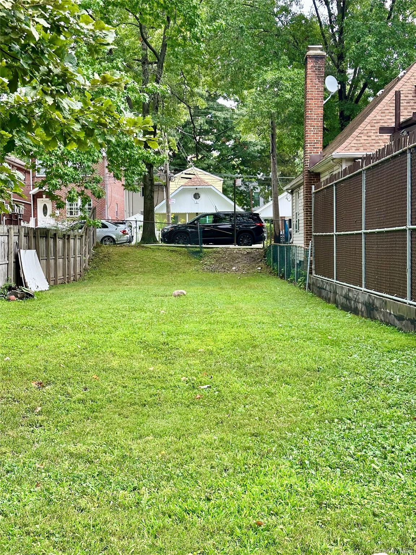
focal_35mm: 48
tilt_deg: -2.9
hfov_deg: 30.3
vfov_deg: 39.7
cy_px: 278
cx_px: 208
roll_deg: -0.5
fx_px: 769
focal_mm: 6.86
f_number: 1.78
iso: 64
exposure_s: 1/366
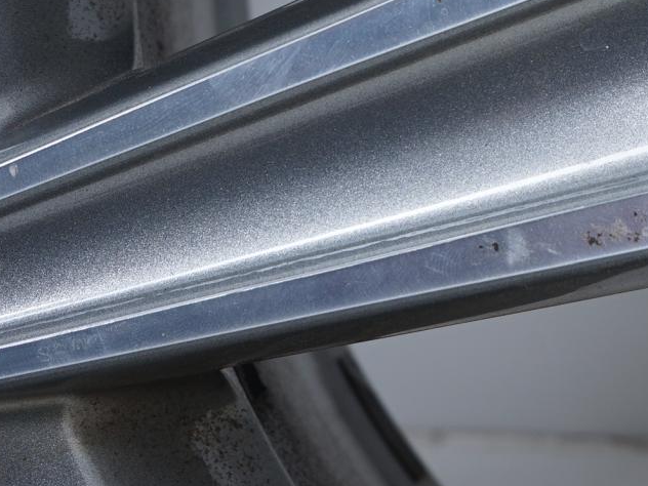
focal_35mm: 108
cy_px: -64
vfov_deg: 13.4
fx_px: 2022
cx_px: 728
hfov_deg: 17.5
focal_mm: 37
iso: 250
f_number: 7.1
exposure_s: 1/100
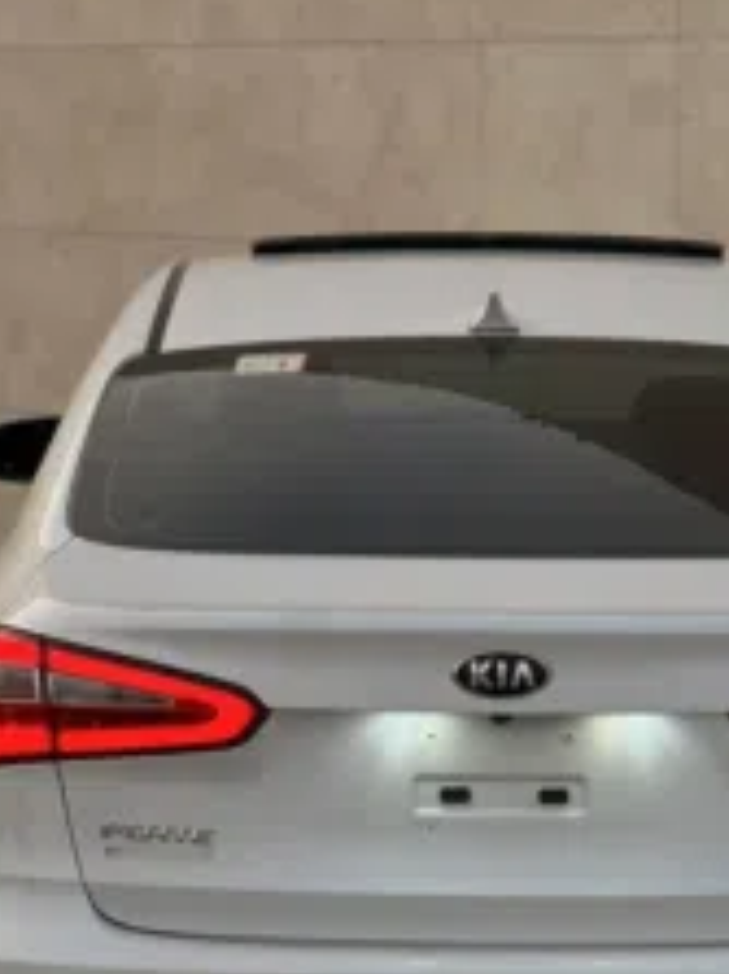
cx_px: 480
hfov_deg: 10.7
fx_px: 3879
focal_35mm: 138
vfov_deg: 14.3
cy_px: 476
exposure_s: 1/121
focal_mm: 9
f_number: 2.8
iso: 64
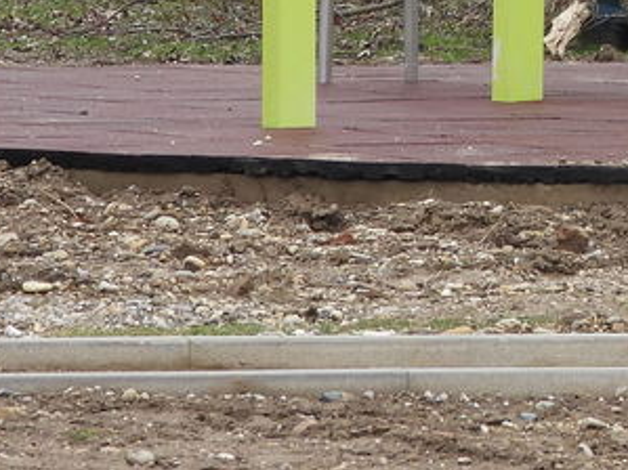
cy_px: -432
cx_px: 1166
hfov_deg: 2.3
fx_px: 15668
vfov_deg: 1.7
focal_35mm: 864
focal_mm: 38.6
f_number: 4.5
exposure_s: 1/160
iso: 100
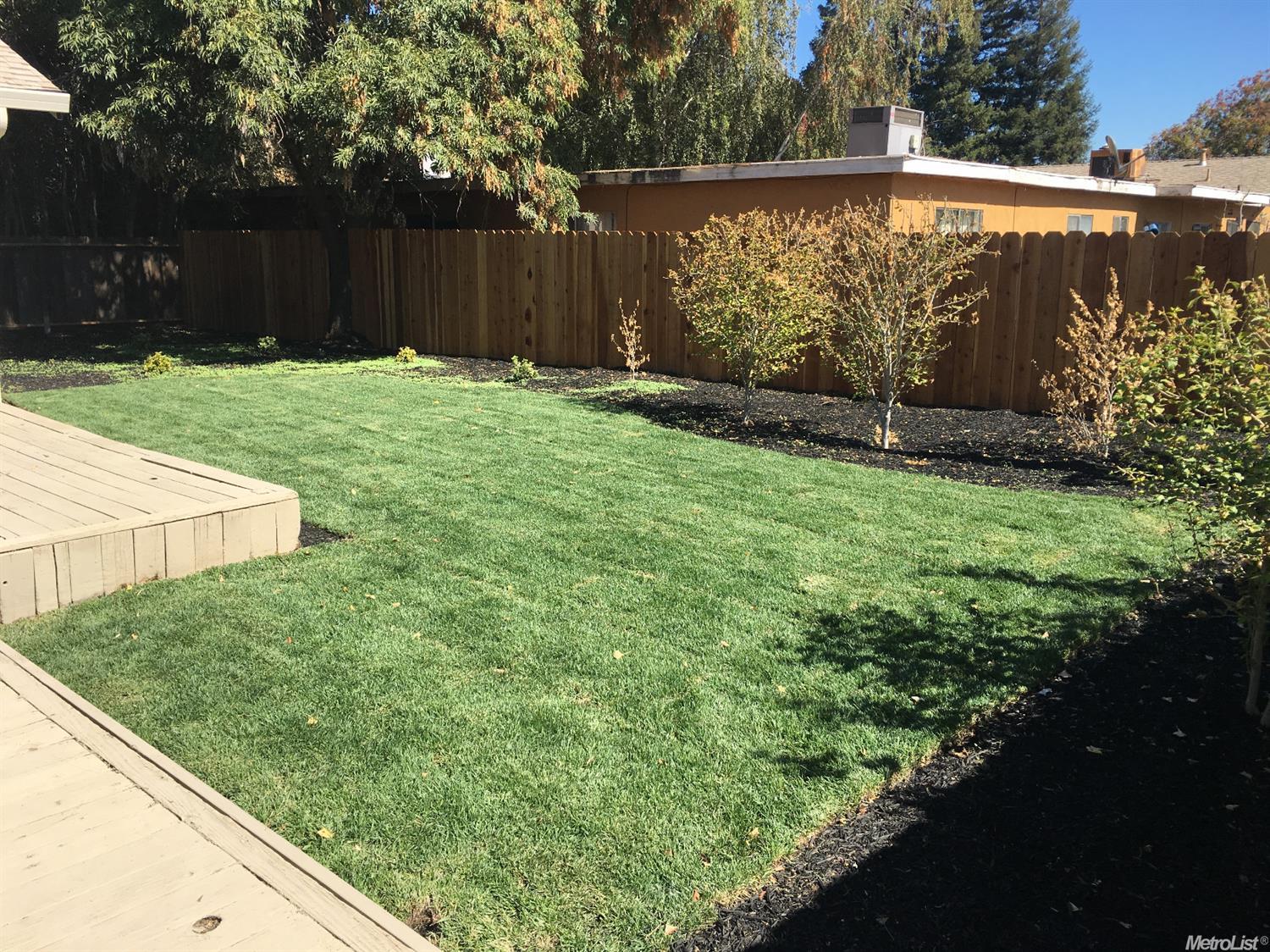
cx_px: 635
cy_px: 476
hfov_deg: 61.7
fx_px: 1064
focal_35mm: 29
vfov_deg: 48.2
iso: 25
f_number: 2.2
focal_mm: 4.15
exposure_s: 1/1099
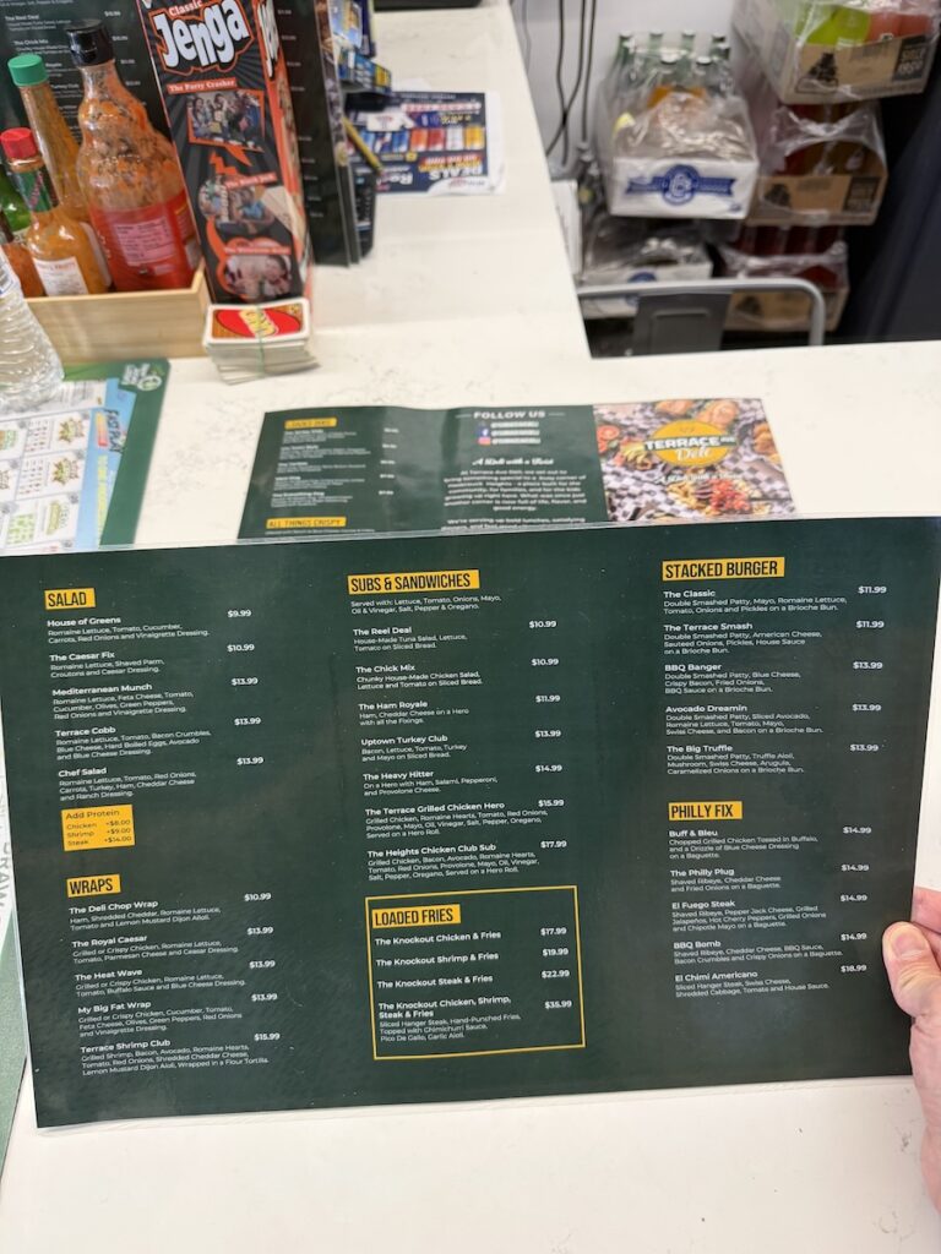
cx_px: 470
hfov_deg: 56.8
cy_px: 627
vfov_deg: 71.6
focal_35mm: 24
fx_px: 870
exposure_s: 1/121
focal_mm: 6.76
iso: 160
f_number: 1.78
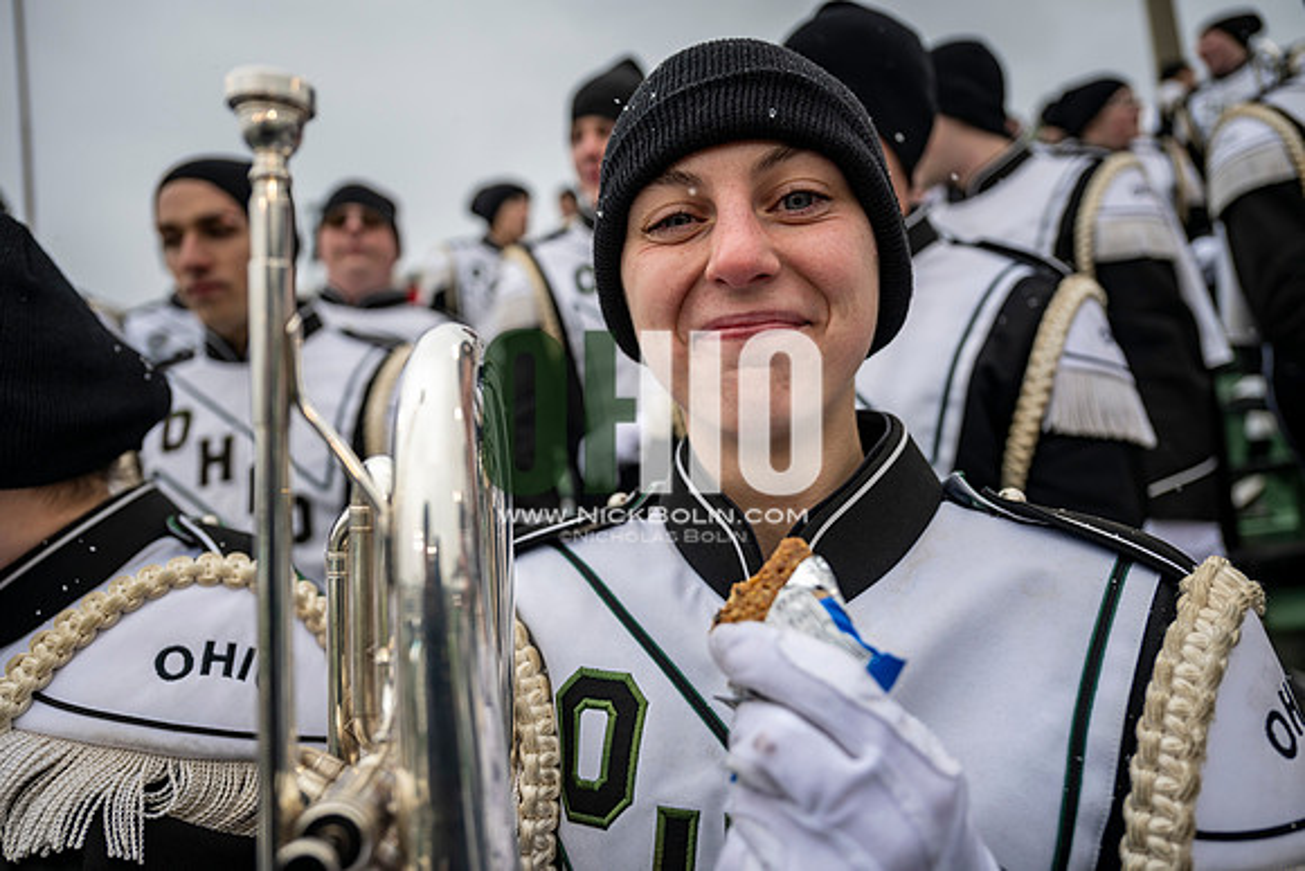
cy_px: 436
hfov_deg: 73.7
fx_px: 870
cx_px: 652
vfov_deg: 53.2
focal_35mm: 24
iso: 160
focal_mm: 24
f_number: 2.8
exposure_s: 1/500
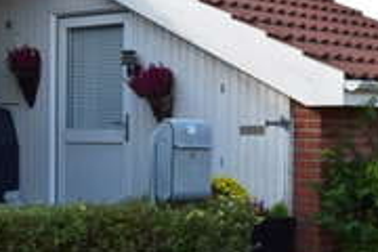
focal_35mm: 105
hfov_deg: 19.4
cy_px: 170
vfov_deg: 13.0
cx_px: 123
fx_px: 1102
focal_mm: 30
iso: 400
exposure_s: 1/200
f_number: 10
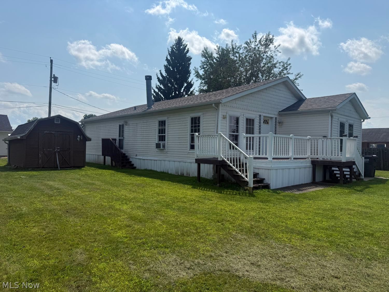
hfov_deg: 71.6
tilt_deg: +0.7
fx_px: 270
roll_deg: -1.1
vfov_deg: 56.8
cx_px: 194
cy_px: 146
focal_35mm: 24
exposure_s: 1/9091
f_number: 1.78
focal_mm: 6.76
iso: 80
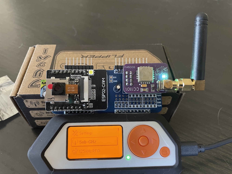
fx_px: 174
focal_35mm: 26
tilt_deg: -49.4
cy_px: 87
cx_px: 116
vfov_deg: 53.1
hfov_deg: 67.3
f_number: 1.6
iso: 500
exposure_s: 1/49
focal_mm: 4.2
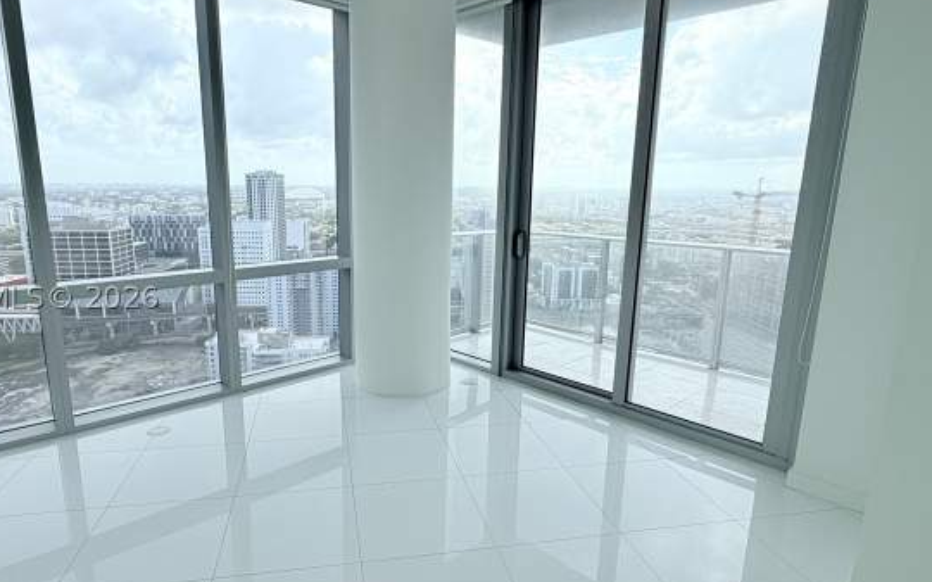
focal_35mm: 22
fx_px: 559
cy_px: 297
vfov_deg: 55.0
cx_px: 423
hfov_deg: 79.5
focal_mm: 2.22
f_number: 2.2
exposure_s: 1/502
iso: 50
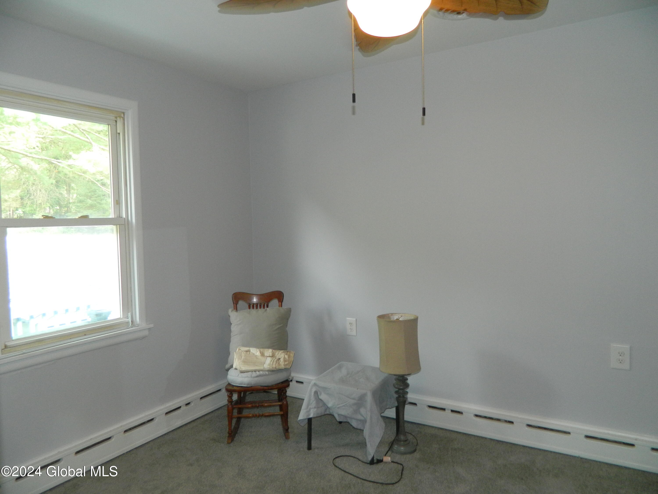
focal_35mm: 25
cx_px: 329
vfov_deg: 54.9
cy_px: 247
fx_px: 475
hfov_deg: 69.4
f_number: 3.1
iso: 200
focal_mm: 4.5
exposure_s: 1/30
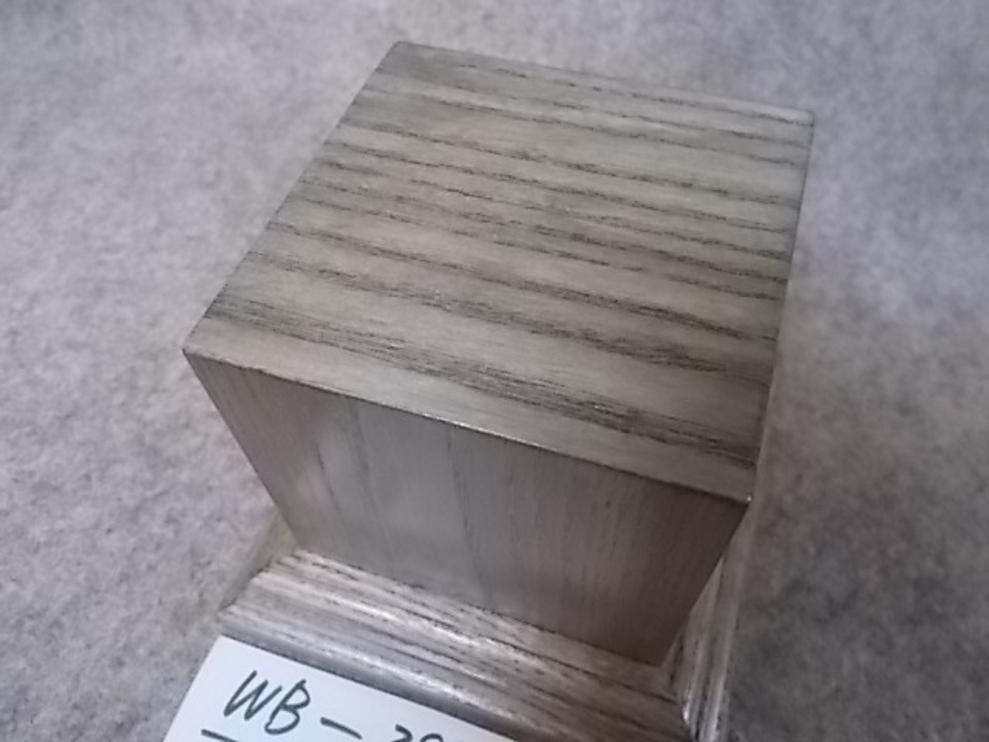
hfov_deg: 67.3
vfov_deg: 53.1
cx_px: 494
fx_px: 743
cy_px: 371
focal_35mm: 26
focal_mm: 4.6
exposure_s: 1/125
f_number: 3.2
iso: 500
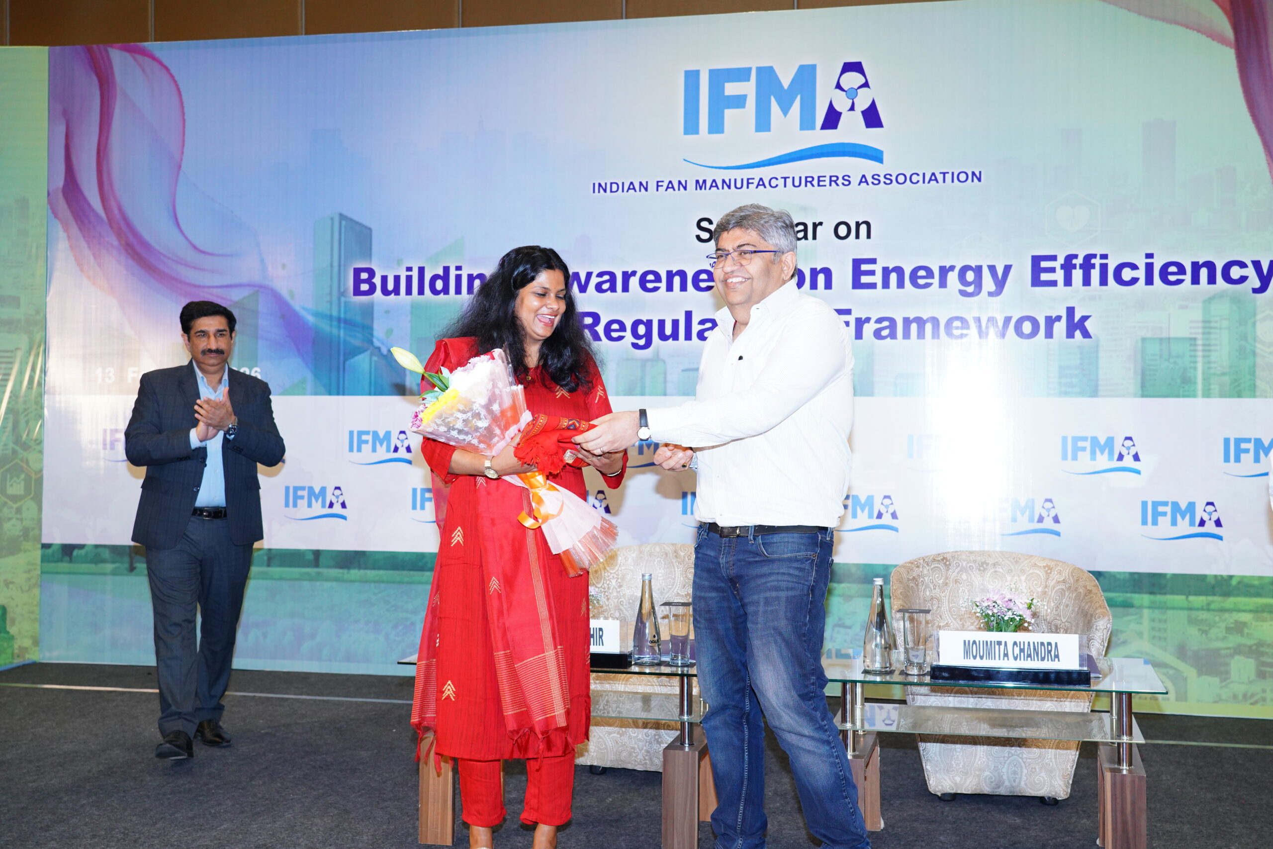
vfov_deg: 33.4
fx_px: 1414
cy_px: 424
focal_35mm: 40
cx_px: 636
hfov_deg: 48.5
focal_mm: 40
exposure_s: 1/160
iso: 1600
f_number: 5
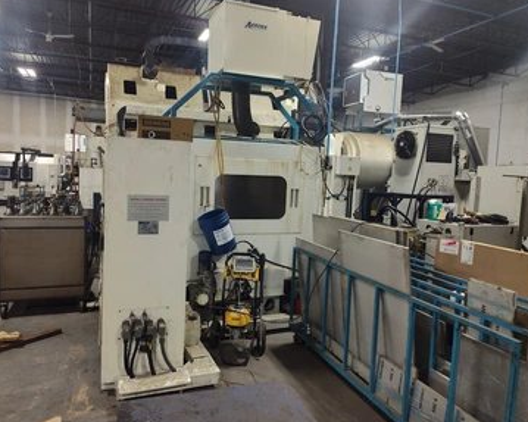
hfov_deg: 68.0
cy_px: 207
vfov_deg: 56.8
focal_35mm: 25
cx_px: 244
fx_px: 391
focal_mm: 5.56
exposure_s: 1/60
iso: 669
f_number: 1.8
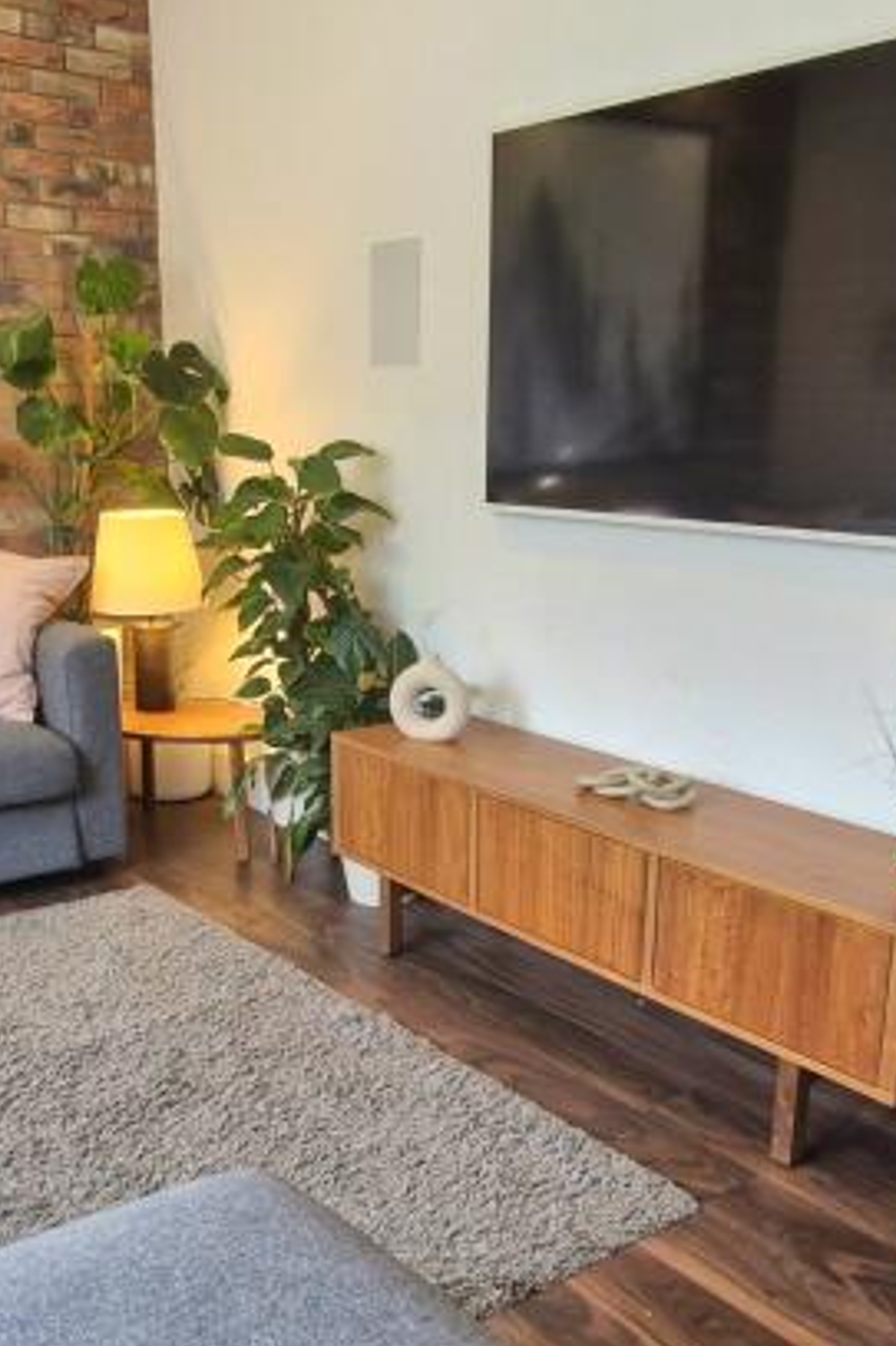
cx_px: 466
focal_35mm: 34
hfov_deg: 38.8
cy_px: 837
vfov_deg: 55.2
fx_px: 1270
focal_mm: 1.74
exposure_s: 1/50
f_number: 2.2
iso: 125
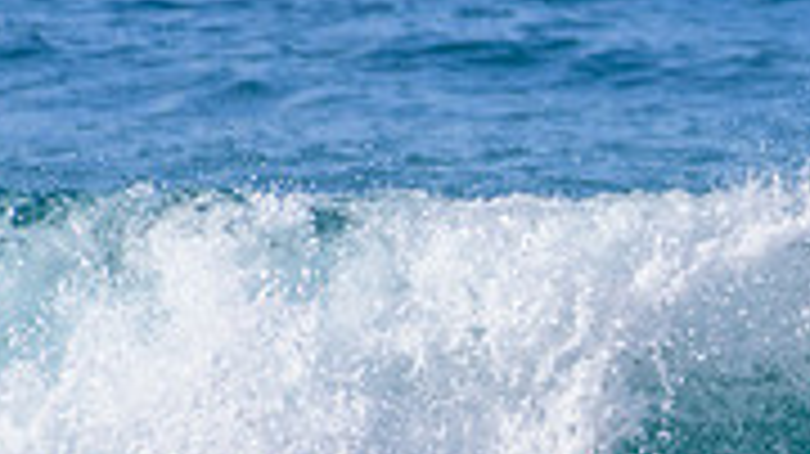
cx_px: 1274
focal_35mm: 2531
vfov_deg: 0.5
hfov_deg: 0.9
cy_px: 205
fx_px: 54328
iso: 320
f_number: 5.6
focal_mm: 500
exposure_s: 1/2000
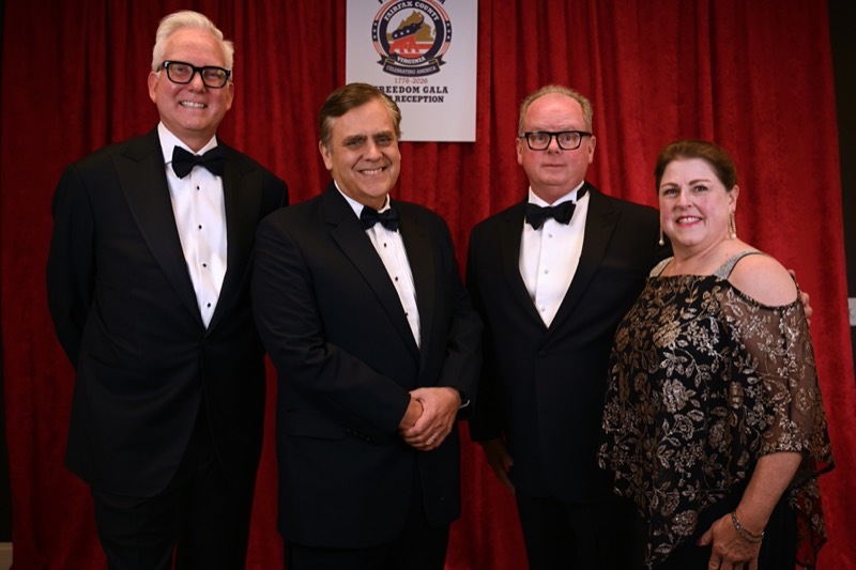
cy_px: 285
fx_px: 820
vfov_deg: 38.3
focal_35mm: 34
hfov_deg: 55.1
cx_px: 428
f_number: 4
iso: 640
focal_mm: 34.5
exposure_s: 1/200
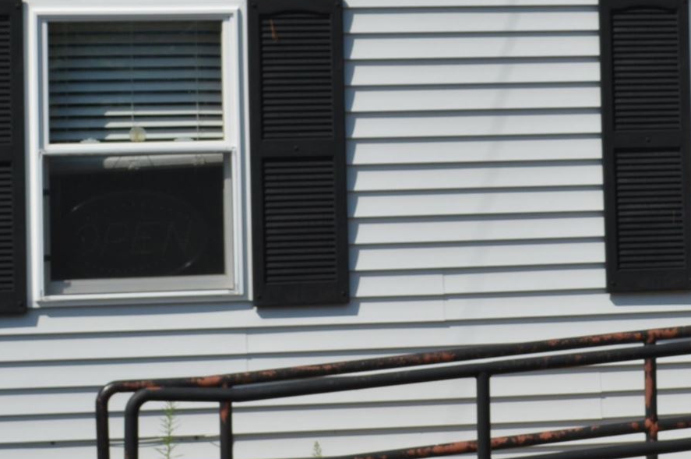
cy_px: -21
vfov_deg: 9.0
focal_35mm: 151
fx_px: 2889
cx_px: 646
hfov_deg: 13.5
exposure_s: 1/320
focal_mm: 29
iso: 100
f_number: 9
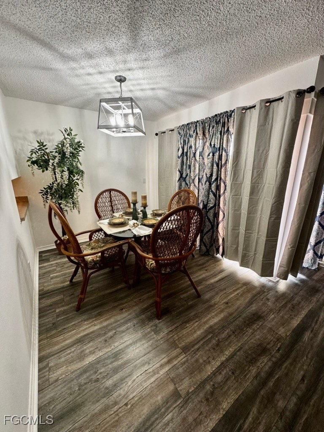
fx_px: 175
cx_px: 162
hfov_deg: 85.7
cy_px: 216
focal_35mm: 14
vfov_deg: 102.1
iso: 160
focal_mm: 2.22
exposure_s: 1/60
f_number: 2.2
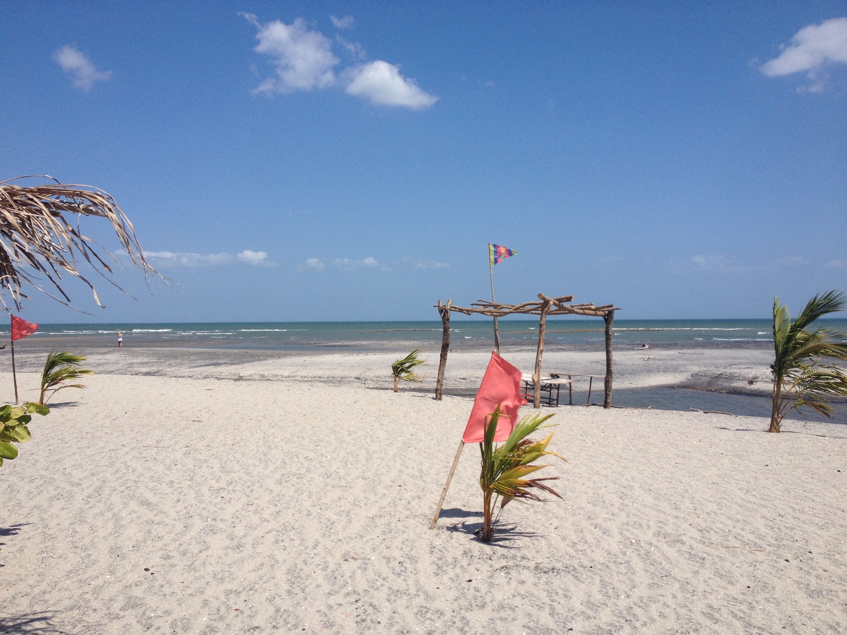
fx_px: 856
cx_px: 424
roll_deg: +0.7
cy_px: 318
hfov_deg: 52.6
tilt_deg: -3.2
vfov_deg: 40.7
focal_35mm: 35
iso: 50
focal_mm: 4.28
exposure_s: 1/3460
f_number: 2.4
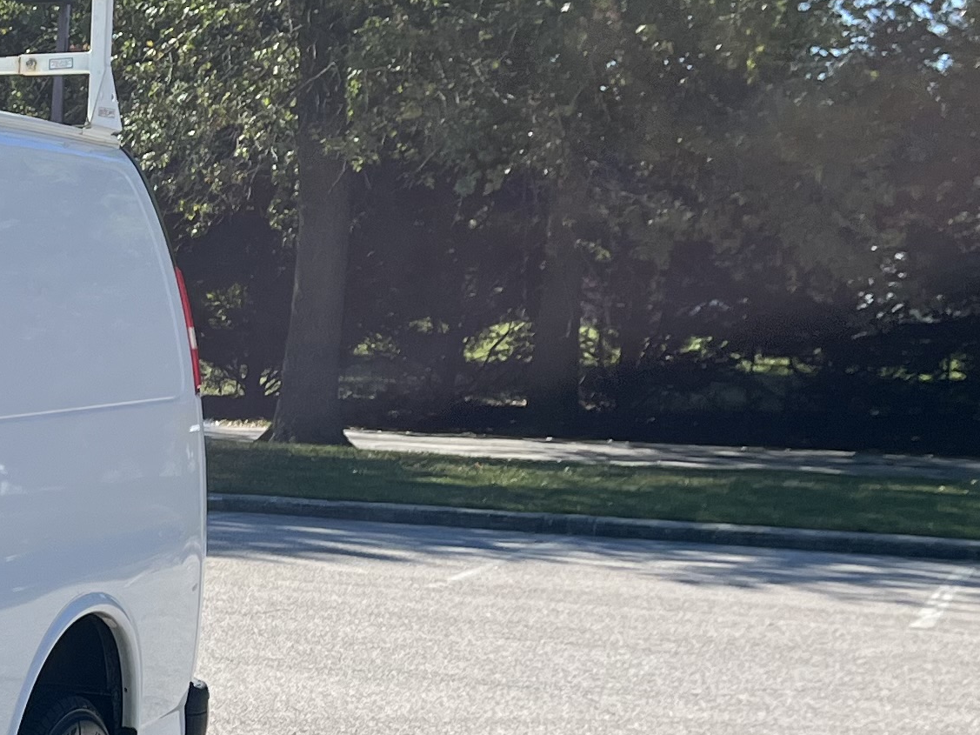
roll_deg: -2.6
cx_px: -592
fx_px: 2633
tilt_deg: -5.2
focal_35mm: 93
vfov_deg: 15.8
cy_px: 545
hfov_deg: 18.2
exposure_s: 1/2410
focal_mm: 5.1
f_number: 1.6
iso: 50
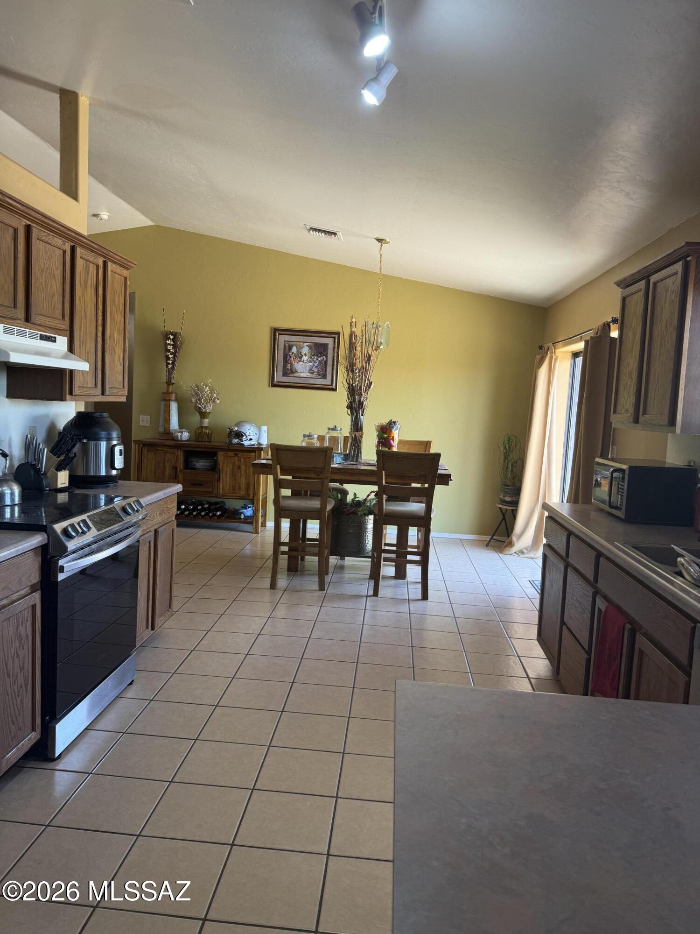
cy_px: 467
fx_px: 647
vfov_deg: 71.6
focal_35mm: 24
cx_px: 350
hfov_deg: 56.8
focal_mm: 6.76
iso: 125
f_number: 1.78
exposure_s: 1/120
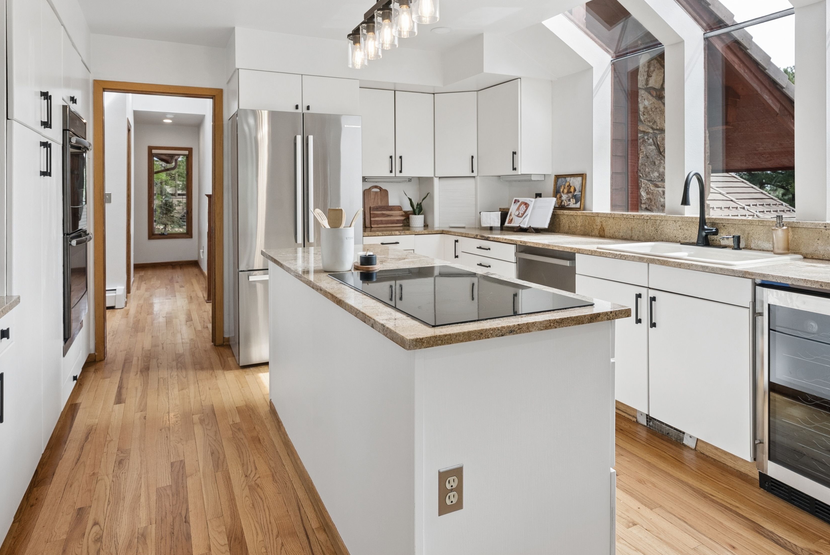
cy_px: 202
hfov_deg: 76.0
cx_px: 440
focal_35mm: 23
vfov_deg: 54.4
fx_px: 531
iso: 640
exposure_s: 1/250
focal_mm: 18
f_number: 9
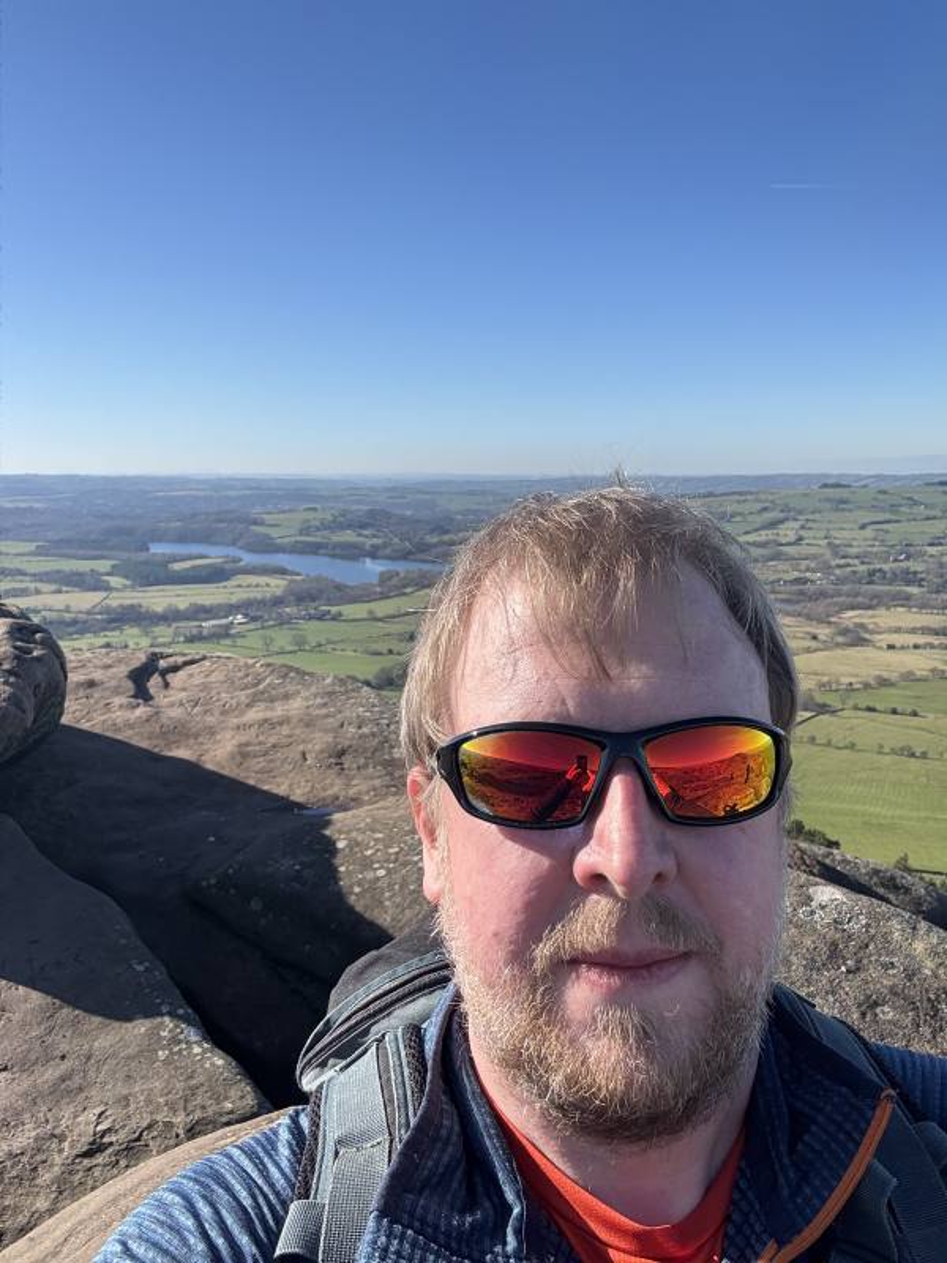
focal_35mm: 30
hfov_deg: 46.8
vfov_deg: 60.0
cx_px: 474
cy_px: 632
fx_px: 1094
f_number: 1.9
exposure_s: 1/1000
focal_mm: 2.69
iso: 25
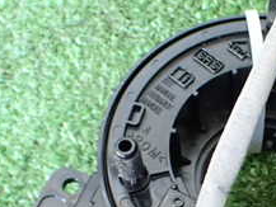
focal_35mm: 83
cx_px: 245
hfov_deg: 23.0
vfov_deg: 17.5
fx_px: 662
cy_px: 192
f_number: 2.3
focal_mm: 5.4
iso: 800
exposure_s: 1/50
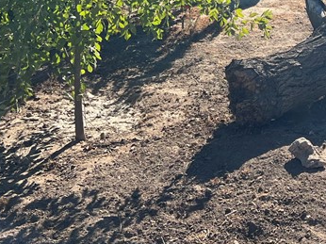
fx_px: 725
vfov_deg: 17.3
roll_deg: -1.9
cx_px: 287
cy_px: -115
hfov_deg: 24.7
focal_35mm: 77
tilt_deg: -2.9
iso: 50
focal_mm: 5.7
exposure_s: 1/4274
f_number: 1.5
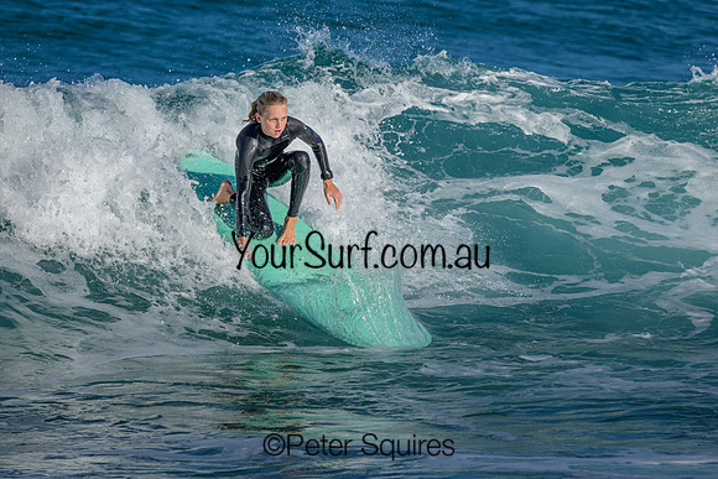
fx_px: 21917
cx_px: 319
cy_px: 184
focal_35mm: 1099
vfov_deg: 1.3
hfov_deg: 1.9
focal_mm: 800
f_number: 8
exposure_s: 1/2000
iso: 360
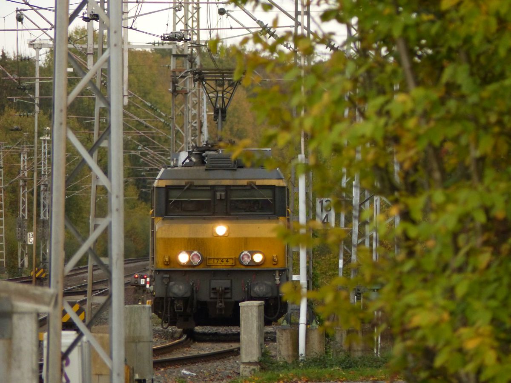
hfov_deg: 3.4
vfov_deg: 2.5
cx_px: 256
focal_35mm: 587
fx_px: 8665
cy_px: 192
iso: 400
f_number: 2.8
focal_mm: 105.6
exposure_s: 1/400
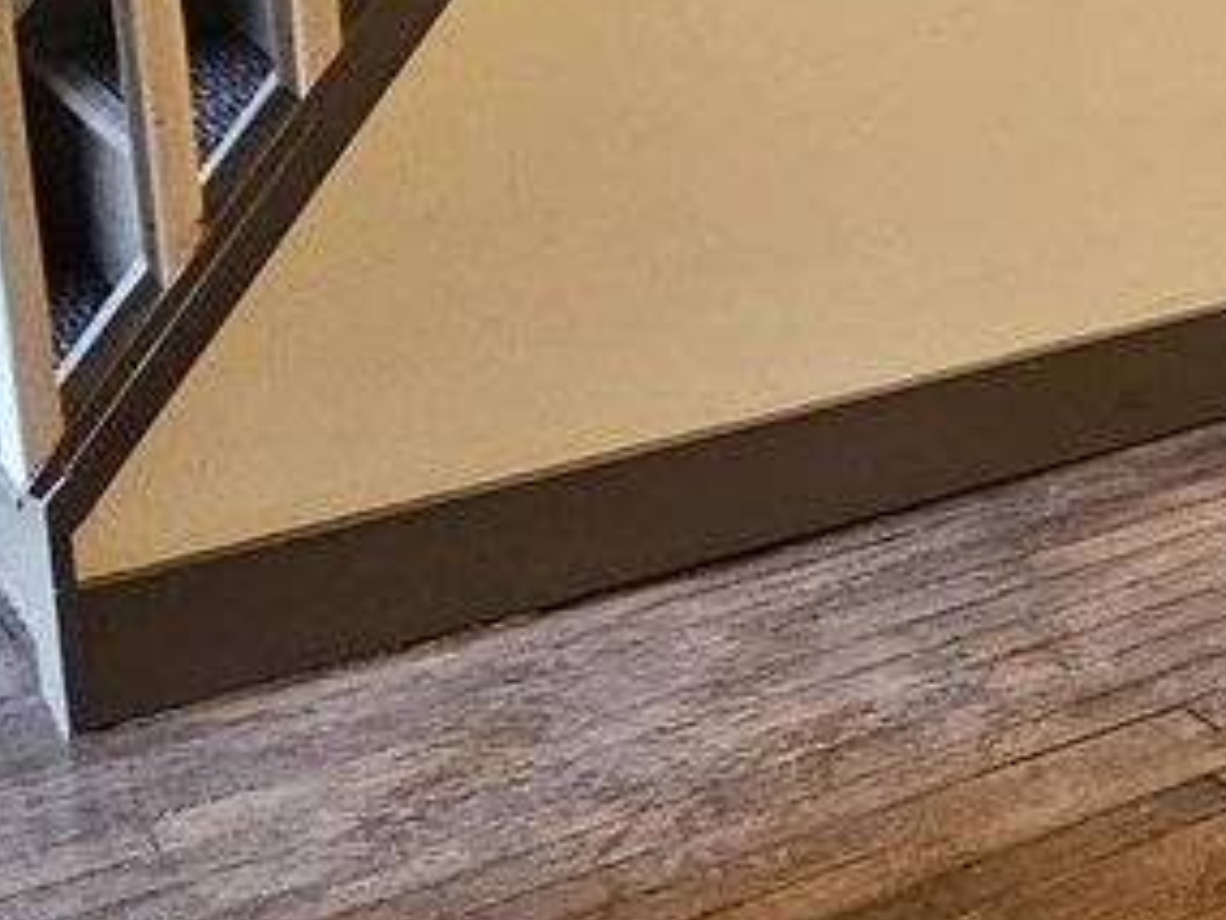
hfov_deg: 20.7
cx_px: 2048
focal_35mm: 73
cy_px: -90
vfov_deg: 19.3
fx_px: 2587
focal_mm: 2.2
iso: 320
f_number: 2.2
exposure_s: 1/30
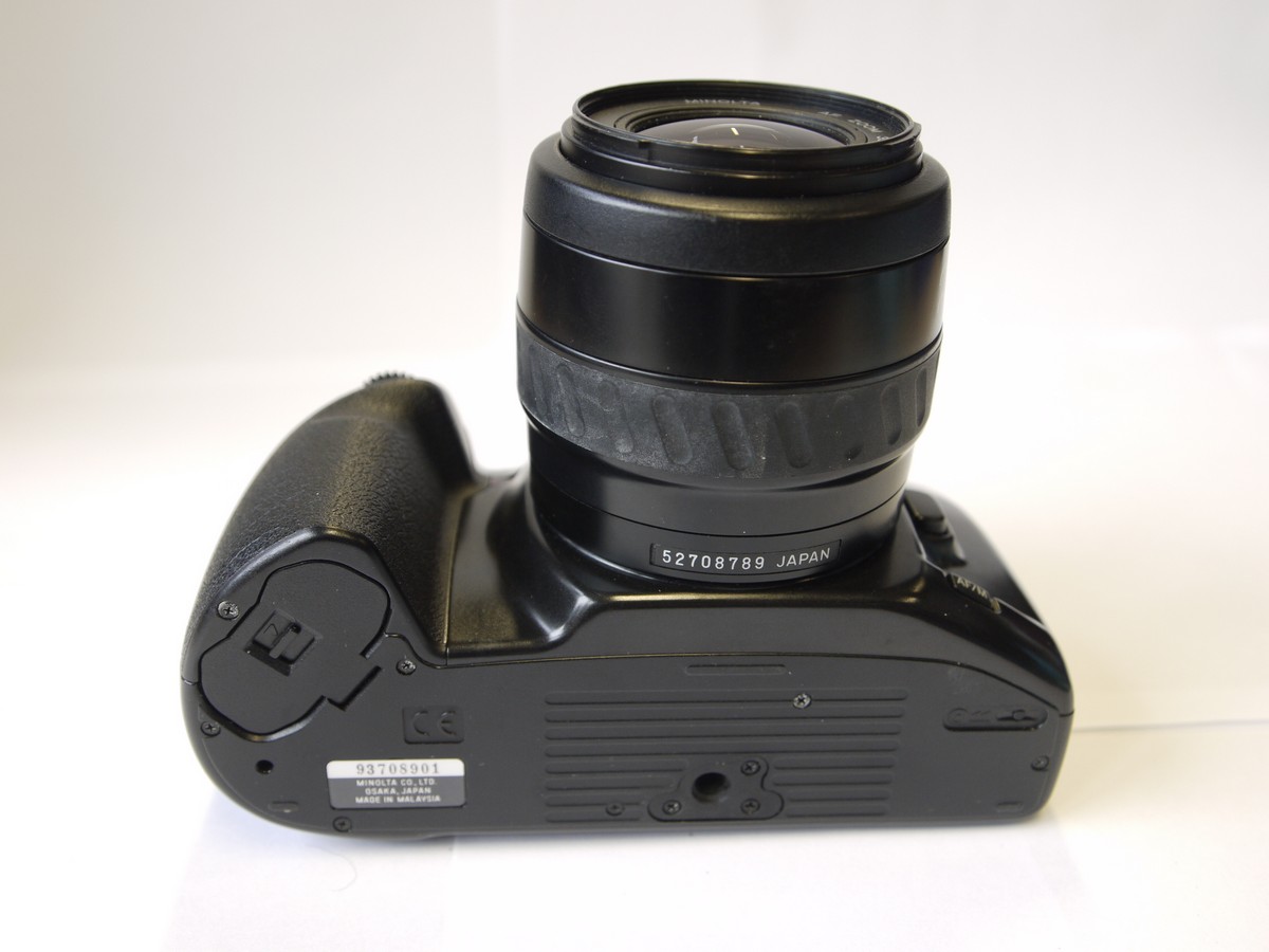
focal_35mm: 34
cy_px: 476
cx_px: 634
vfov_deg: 41.8
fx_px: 1246
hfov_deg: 54.0
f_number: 3.8
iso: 200
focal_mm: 17
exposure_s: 1/30
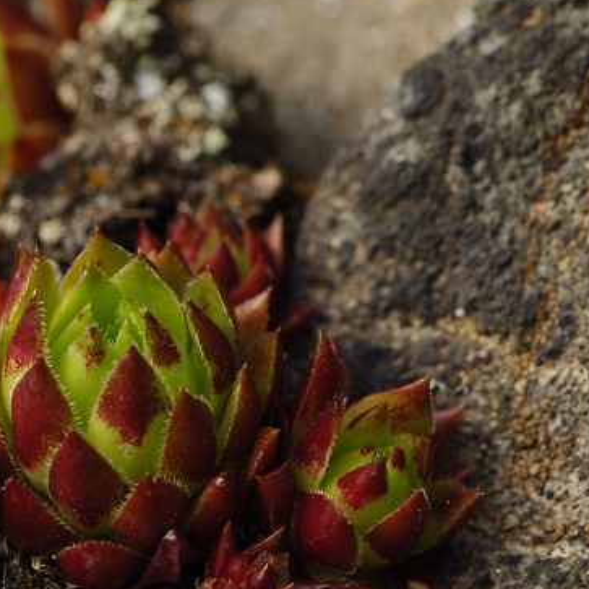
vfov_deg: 7.3
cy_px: 232
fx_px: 4600
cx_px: -44
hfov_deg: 7.3
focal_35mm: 239
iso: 100
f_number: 7.1
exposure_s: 1/80
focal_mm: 85
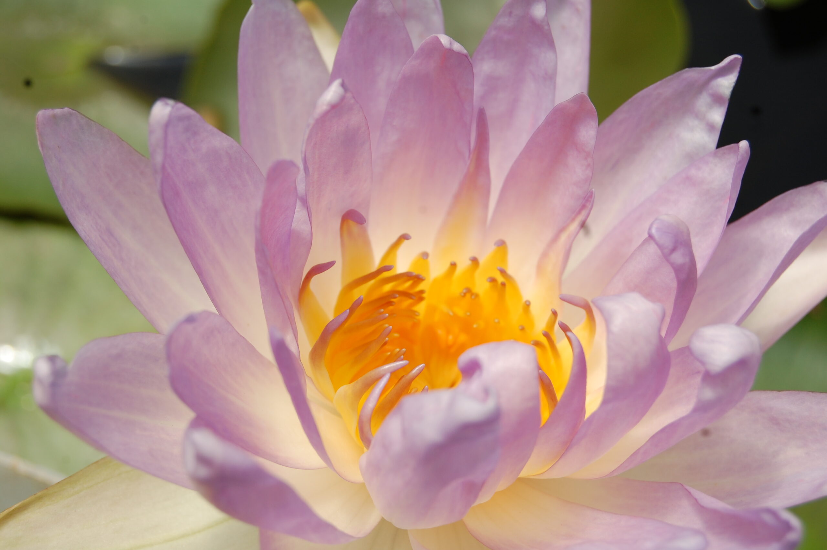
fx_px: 1721
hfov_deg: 27.0
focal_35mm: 75
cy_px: 275
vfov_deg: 18.1
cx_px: 414
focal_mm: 50
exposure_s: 1/400
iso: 200
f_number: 10
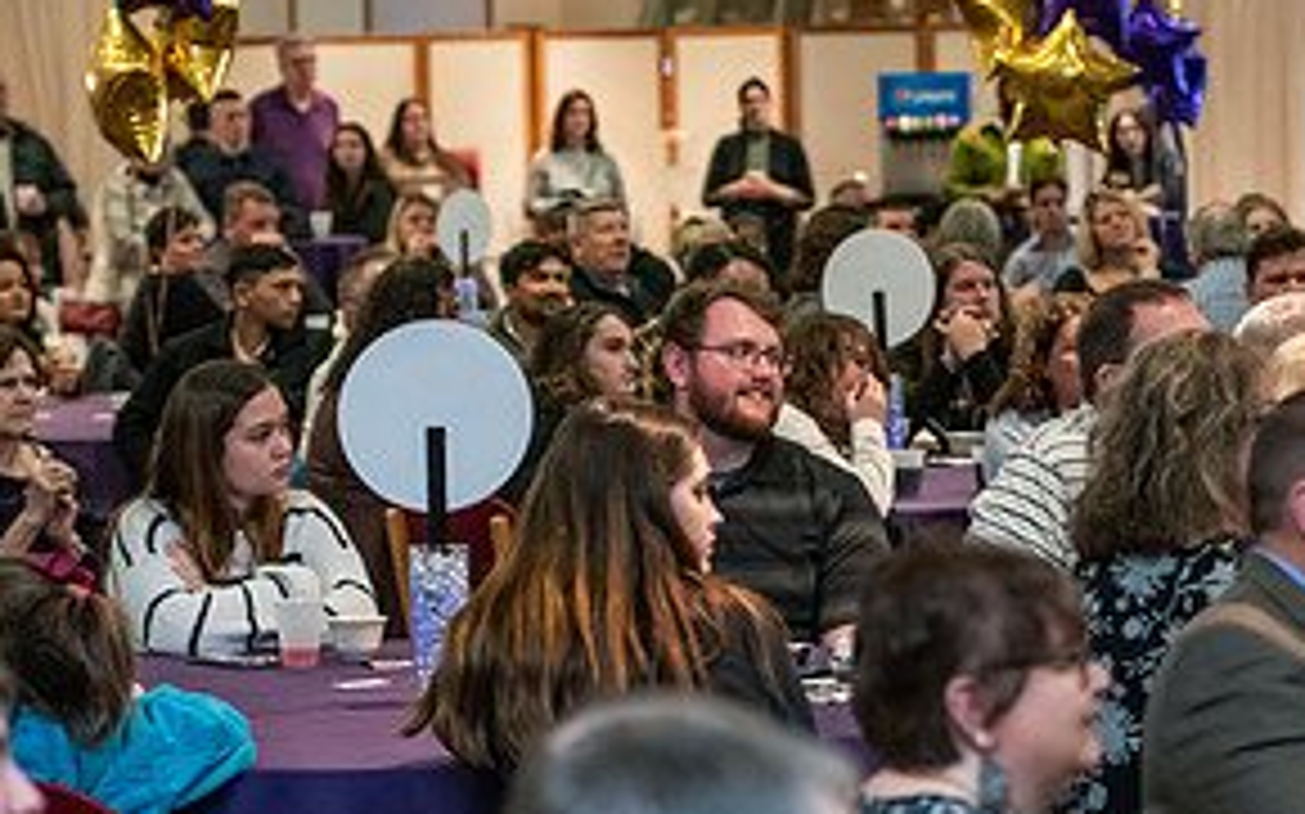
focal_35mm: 153
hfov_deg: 13.7
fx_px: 5439
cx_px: 724
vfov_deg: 8.6
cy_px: 456
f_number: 3.2
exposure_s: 1/160
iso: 2500
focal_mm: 75
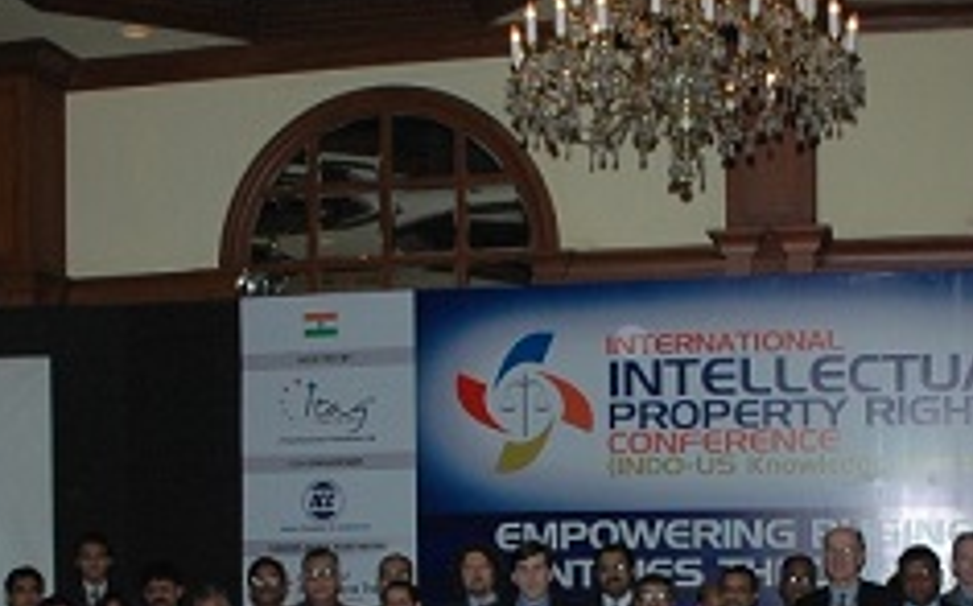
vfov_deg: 17.6
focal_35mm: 70
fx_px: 1854
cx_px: 486
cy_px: 738
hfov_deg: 29.4
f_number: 6.3
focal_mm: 18
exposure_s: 1/160
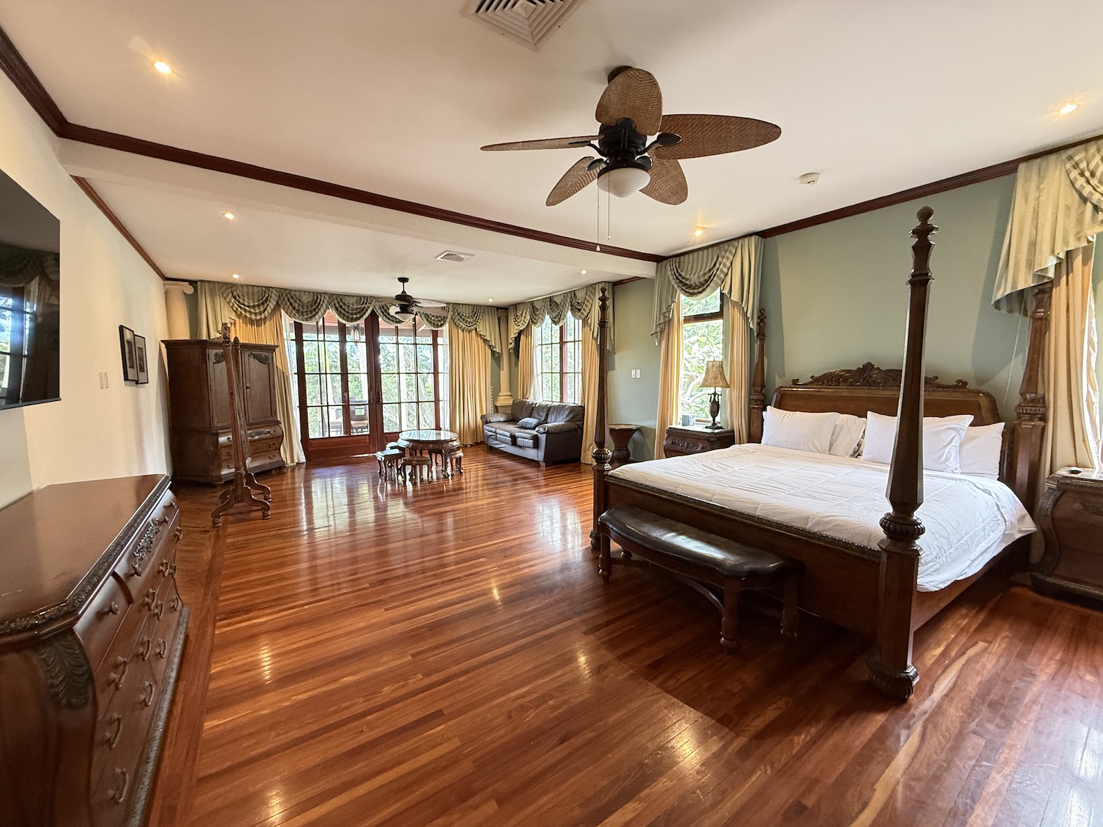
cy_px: 414
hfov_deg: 102.1
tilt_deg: -4.6
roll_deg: +1.0
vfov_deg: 85.7
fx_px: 446
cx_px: 552
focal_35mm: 14
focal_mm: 2.22
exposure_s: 1/60
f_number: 2.2
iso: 400
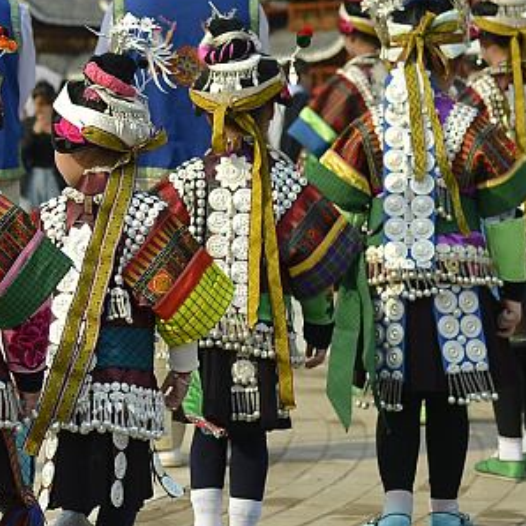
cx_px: -374
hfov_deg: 13.3
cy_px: 177
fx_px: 2063
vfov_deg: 14.5
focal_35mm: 120
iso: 100
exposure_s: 1/2000
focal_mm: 35
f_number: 3.2
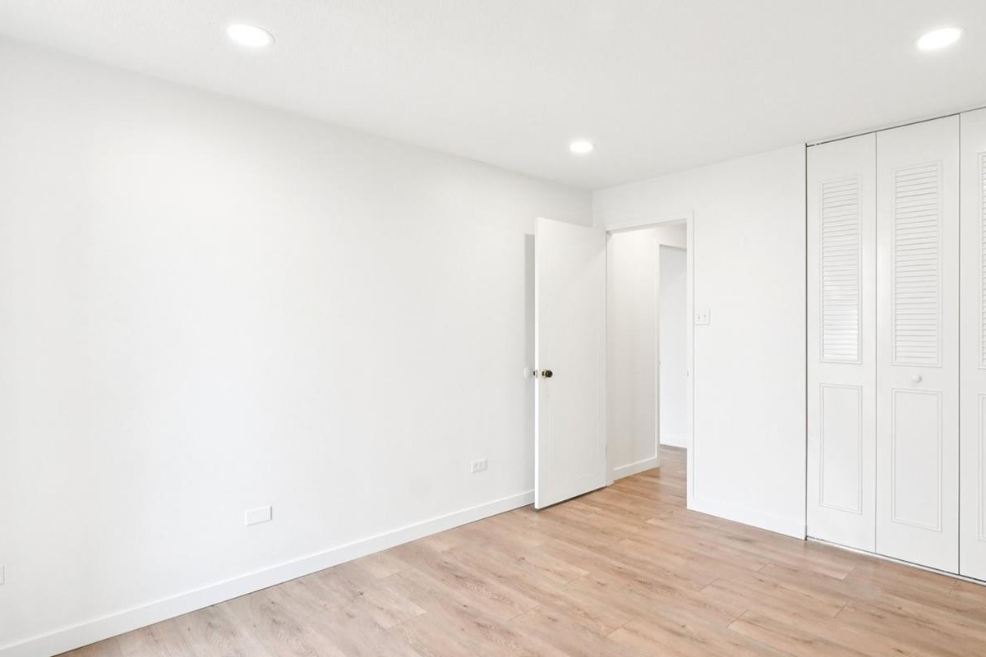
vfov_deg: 61.9
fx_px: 548
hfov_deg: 83.6
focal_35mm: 20
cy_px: 326
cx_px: 555
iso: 800
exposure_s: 1/50
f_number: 8
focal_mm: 10
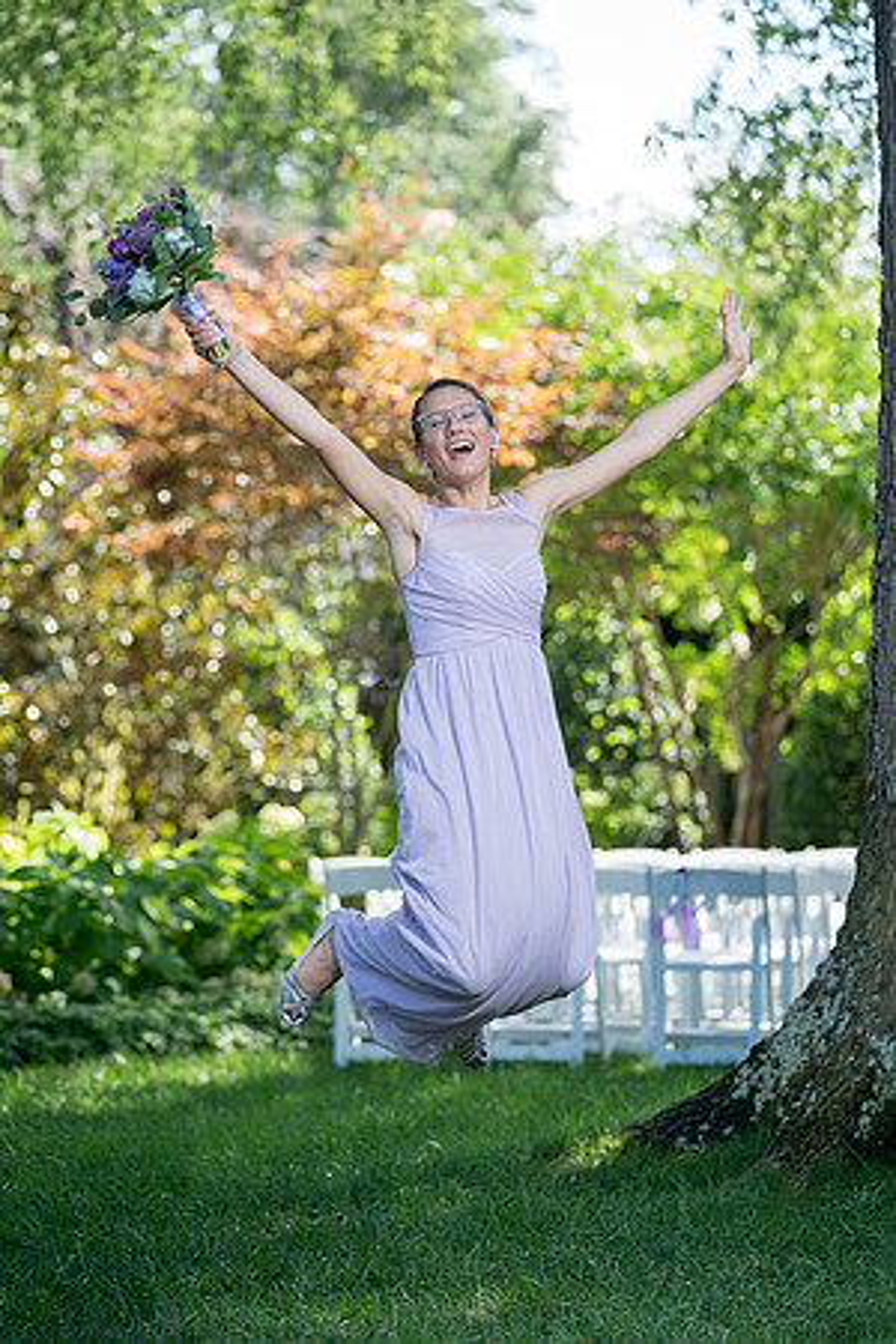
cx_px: 448
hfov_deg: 9.7
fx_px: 5301
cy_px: 672
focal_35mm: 142
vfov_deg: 14.4
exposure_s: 1/250
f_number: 4
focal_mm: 142
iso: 160
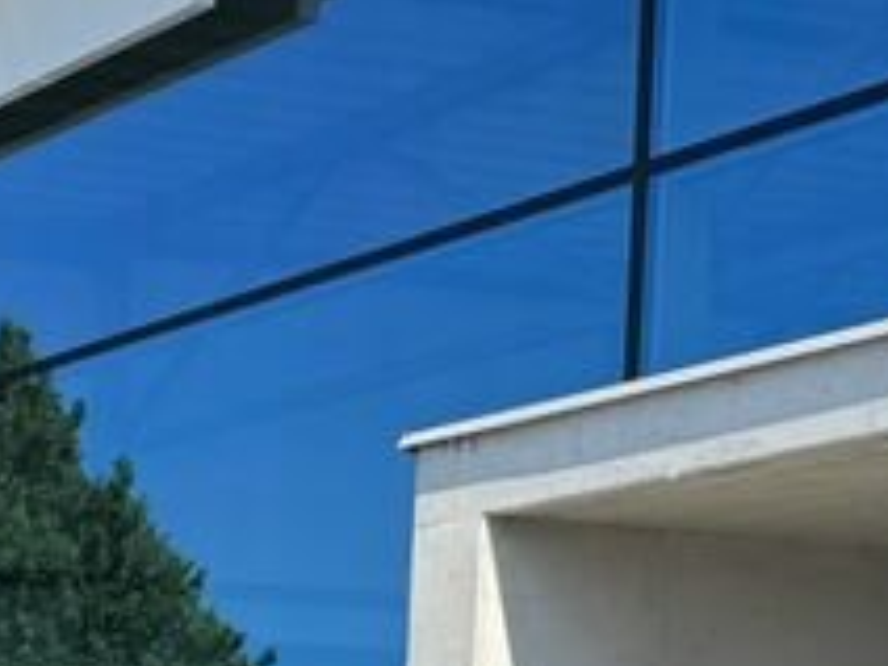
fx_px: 2976
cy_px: 1198
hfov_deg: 13.6
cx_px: -1060
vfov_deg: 11.8
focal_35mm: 116
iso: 80
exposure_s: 1/1261
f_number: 1.78
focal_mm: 6.76
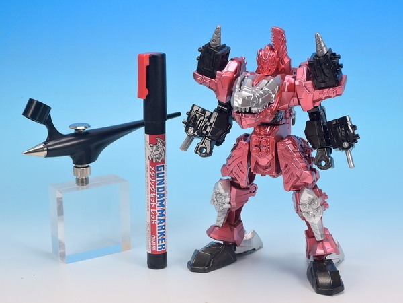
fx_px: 780
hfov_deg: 29.0
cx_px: 202
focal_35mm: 67
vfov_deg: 21.9
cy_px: 152
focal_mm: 14.3
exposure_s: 1/2
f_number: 5.6
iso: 80
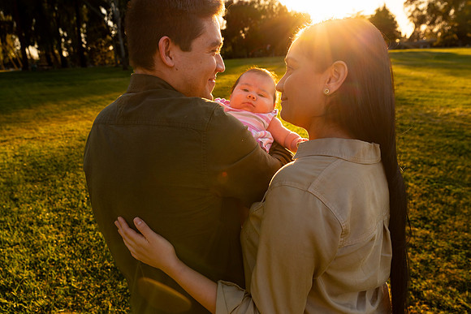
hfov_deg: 58.7
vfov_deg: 41.1
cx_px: 236
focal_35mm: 32
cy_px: 157
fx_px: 419
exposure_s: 1/320
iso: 64
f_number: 5.6
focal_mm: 32
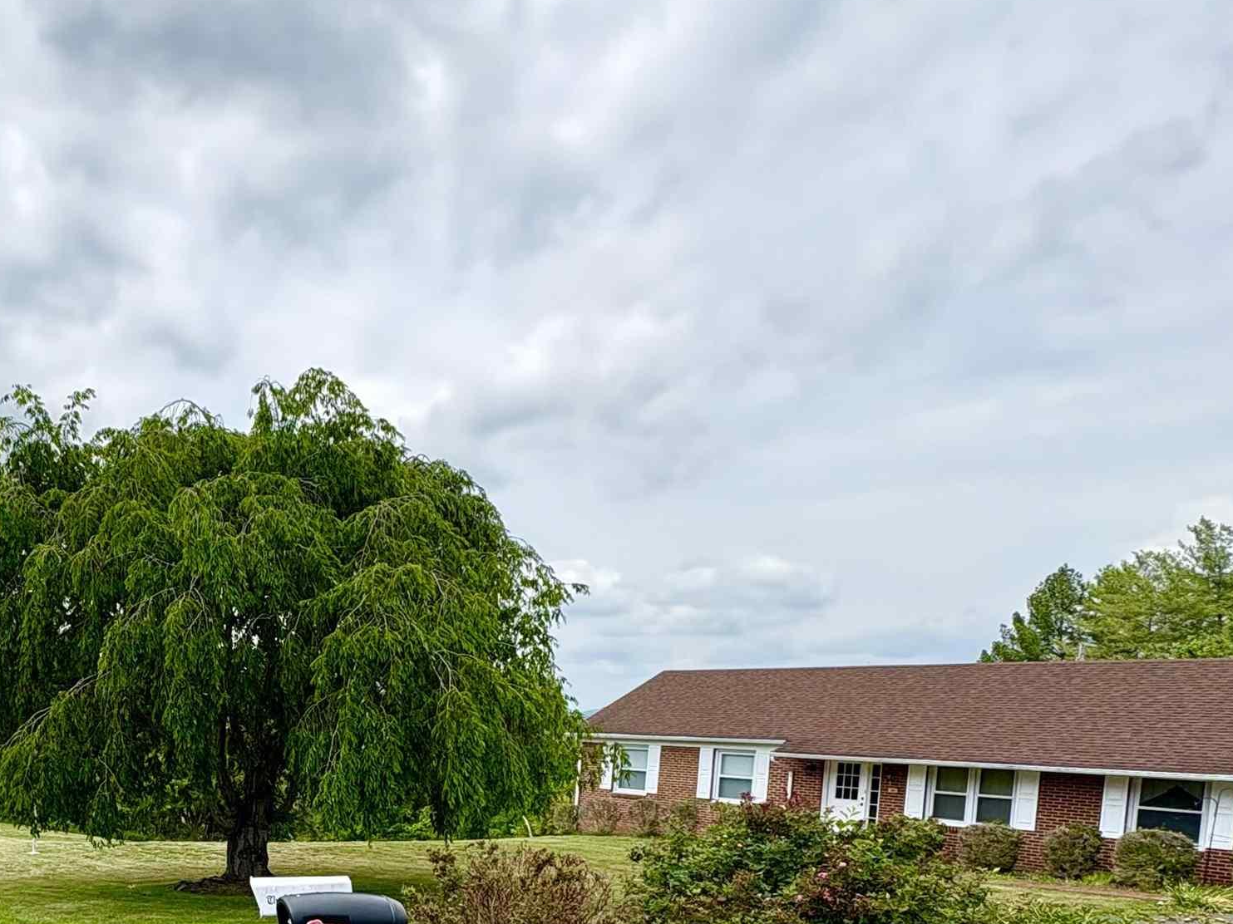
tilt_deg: -2.9
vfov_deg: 44.9
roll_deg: -2.3
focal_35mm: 29
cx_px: 205
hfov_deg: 56.1
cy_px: 785
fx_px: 1033
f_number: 2.2
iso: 50
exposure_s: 1/1449
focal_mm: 2.22
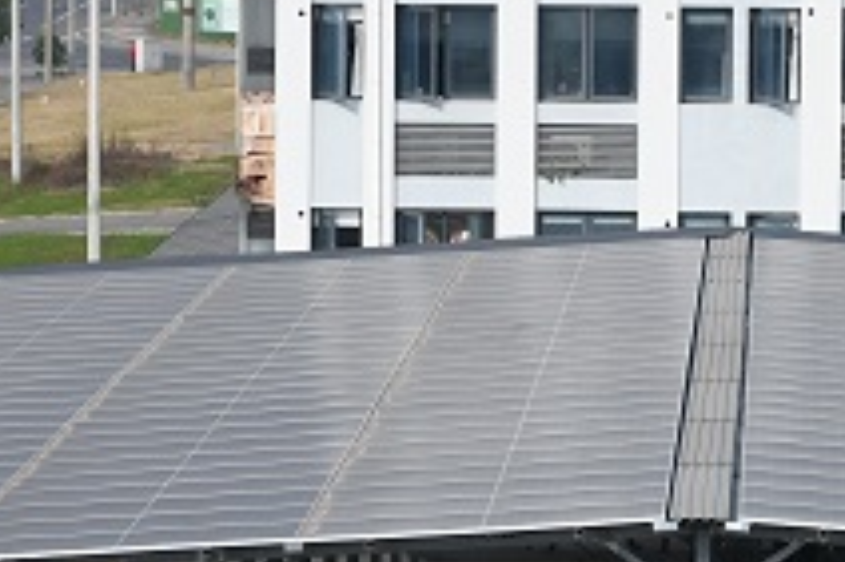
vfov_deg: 4.3
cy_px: 422
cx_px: 666
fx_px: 7435
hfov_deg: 6.5
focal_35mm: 317
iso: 400
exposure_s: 1/2500
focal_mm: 75
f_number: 5
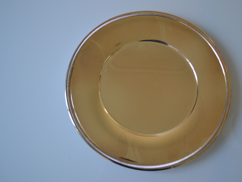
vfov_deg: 39.7
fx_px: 252
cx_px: 136
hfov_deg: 51.2
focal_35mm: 36
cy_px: 91
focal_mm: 22
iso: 400
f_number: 3.8
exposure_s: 1/40
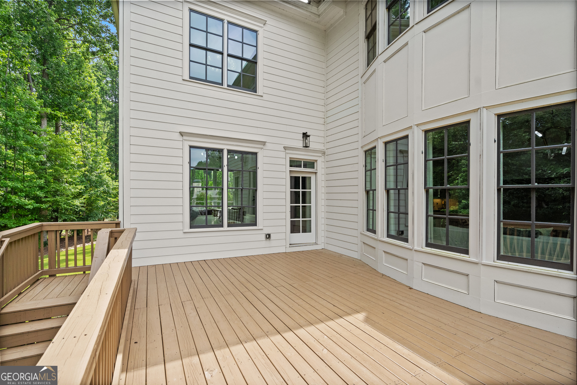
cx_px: 288
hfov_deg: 96.7
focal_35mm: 16
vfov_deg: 73.8
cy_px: 192
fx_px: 256
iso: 1250
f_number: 6.3
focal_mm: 16
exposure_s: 1/1600
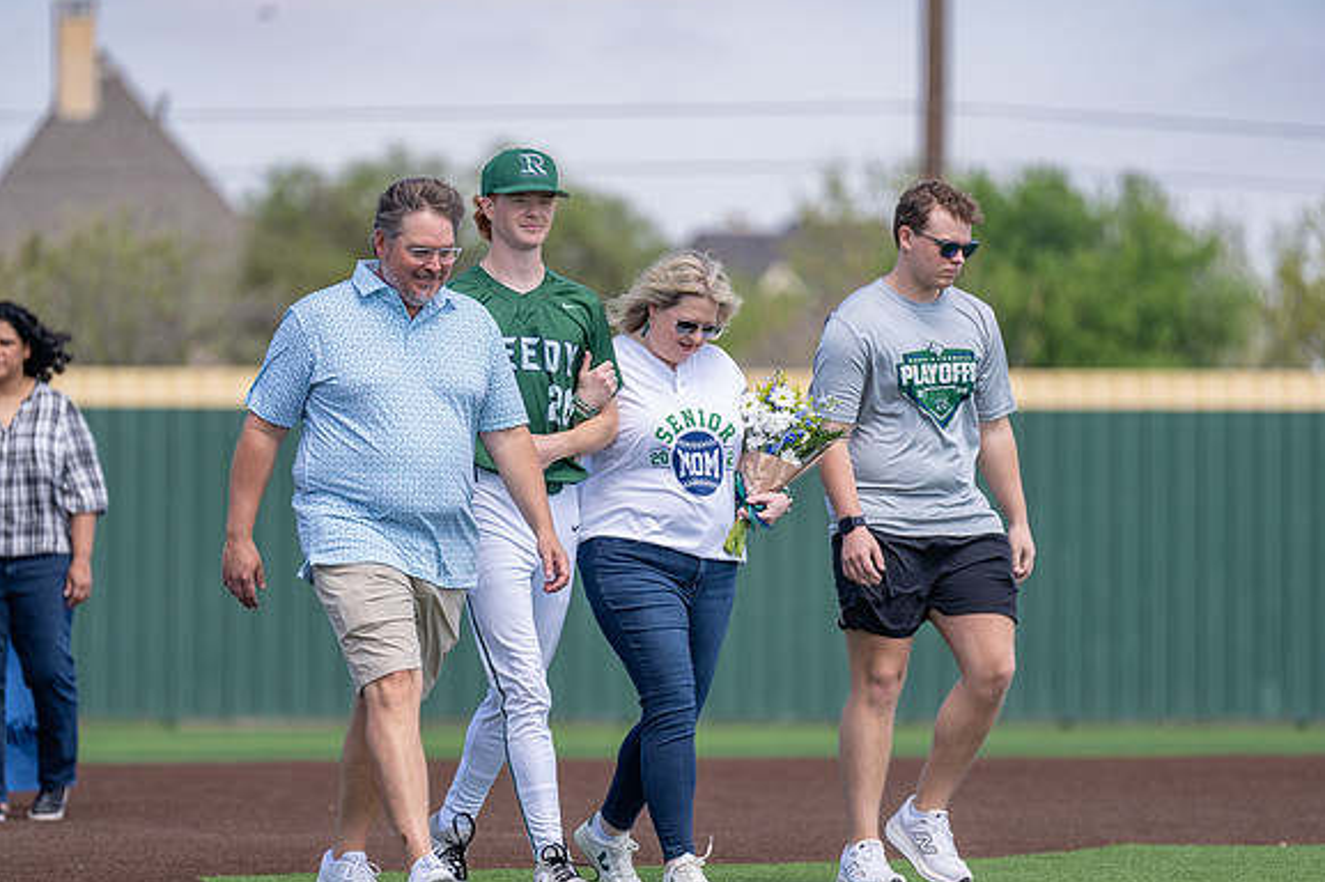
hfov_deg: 8.6
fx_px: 8791
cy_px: 455
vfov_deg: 5.7
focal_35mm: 239
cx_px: 645
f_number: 2.8
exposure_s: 1/1000
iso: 100
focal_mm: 200
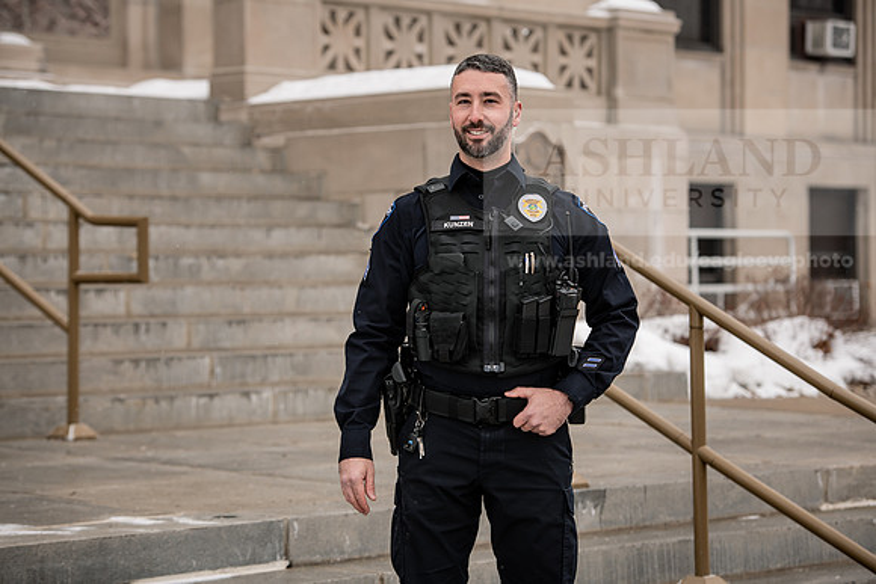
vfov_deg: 12.5
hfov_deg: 18.6
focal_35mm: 110
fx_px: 2677
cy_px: 292
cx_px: 438
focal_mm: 110
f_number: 4
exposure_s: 1/500
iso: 125
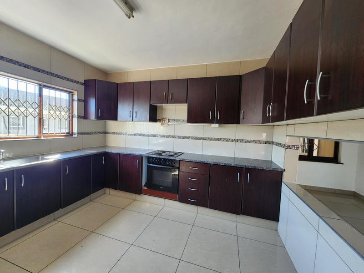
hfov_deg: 106.2
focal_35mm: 13
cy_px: 136
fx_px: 137
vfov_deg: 89.9
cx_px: 182
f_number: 2.2
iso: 100
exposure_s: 1/50
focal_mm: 2.2
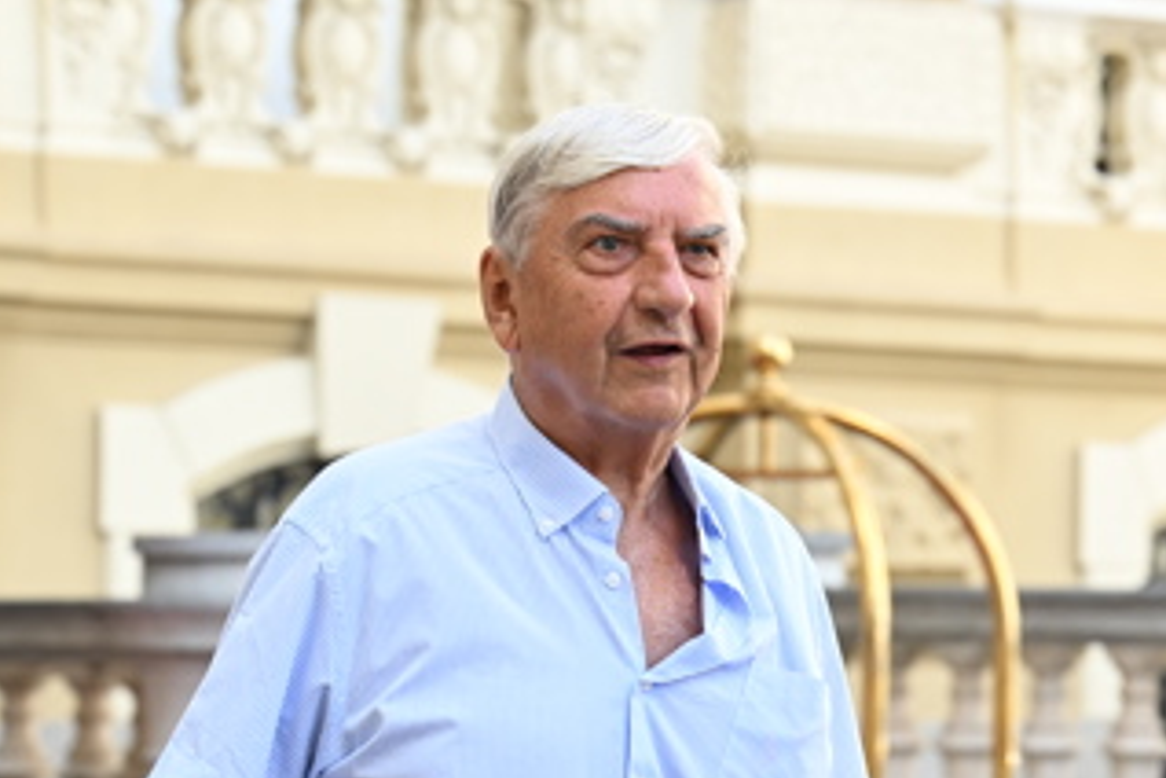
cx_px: 583
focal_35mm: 152
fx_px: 4923
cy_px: 752
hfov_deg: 13.5
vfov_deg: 9.0
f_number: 3.5
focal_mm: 70
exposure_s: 1/1000
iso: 640
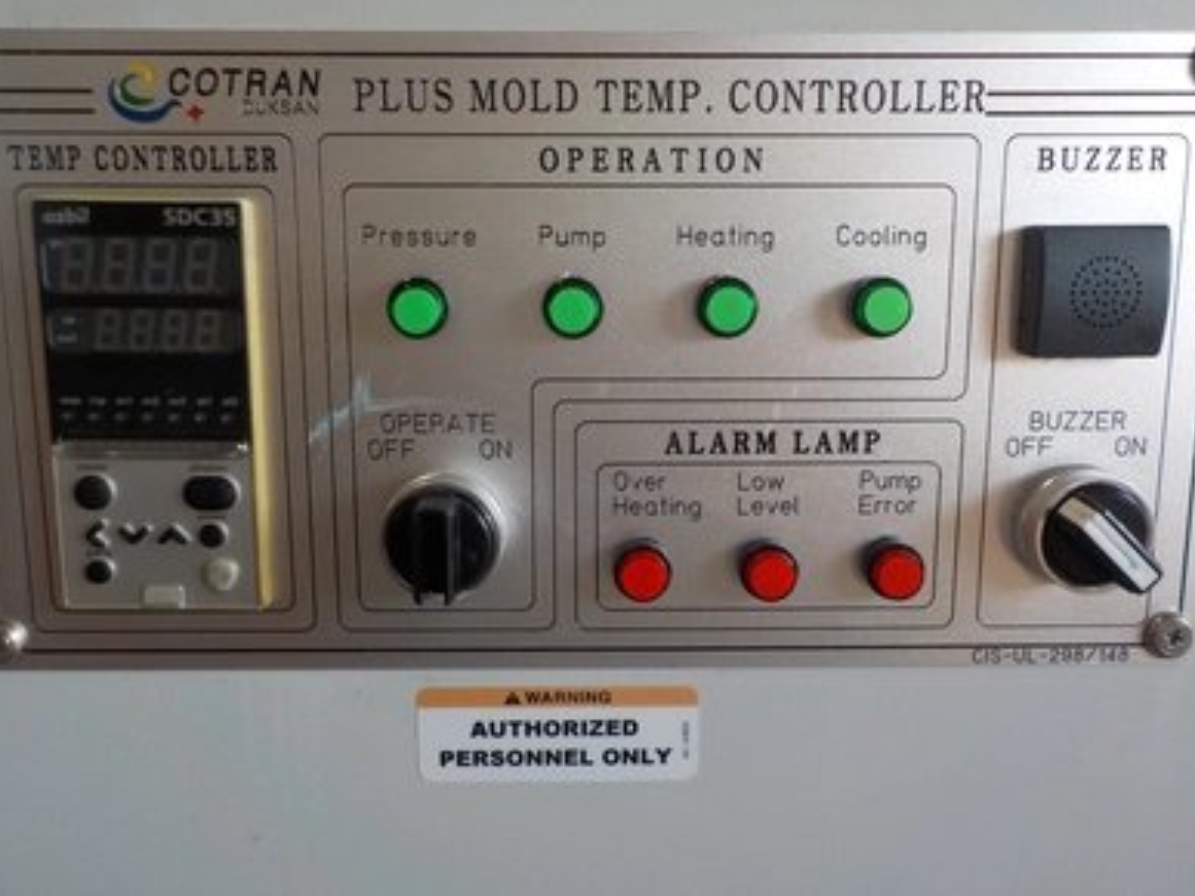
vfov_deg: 45.4
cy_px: 436
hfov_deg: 58.4
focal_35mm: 31
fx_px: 1070
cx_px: 599
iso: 125
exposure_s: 1/50
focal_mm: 4.1
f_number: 3.3
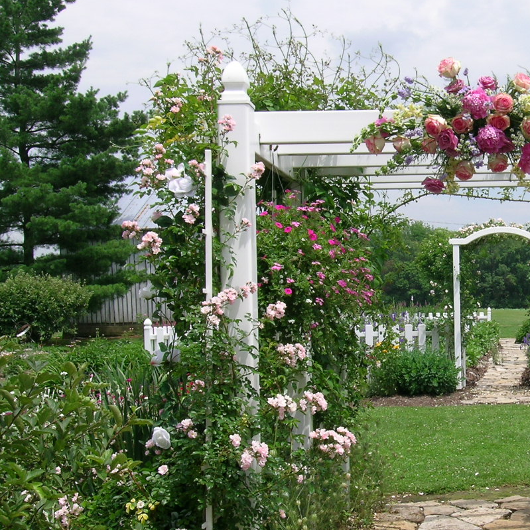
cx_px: 504
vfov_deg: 15.1
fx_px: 1992
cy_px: 332
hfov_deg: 14.9
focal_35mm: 115
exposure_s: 1/276
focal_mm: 6.5
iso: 50
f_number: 6.5
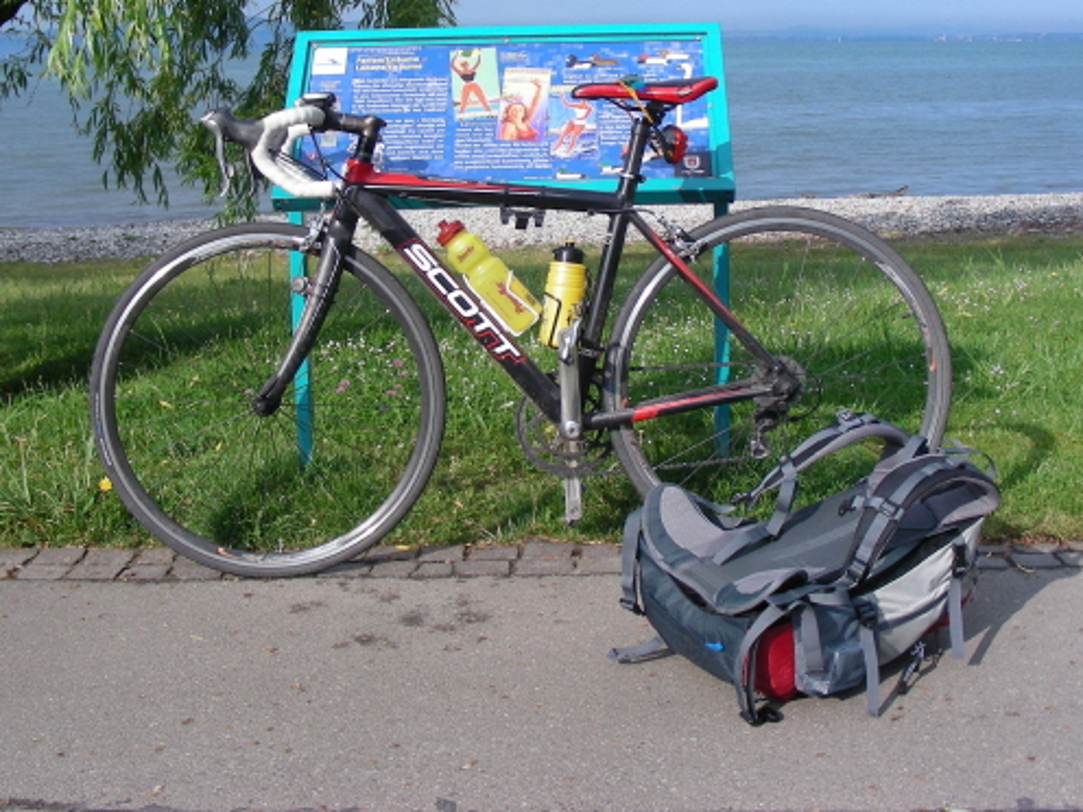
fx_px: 1533
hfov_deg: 38.9
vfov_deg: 29.5
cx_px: 544
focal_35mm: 49
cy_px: 299
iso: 50
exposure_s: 1/402
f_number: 4
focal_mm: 6.3
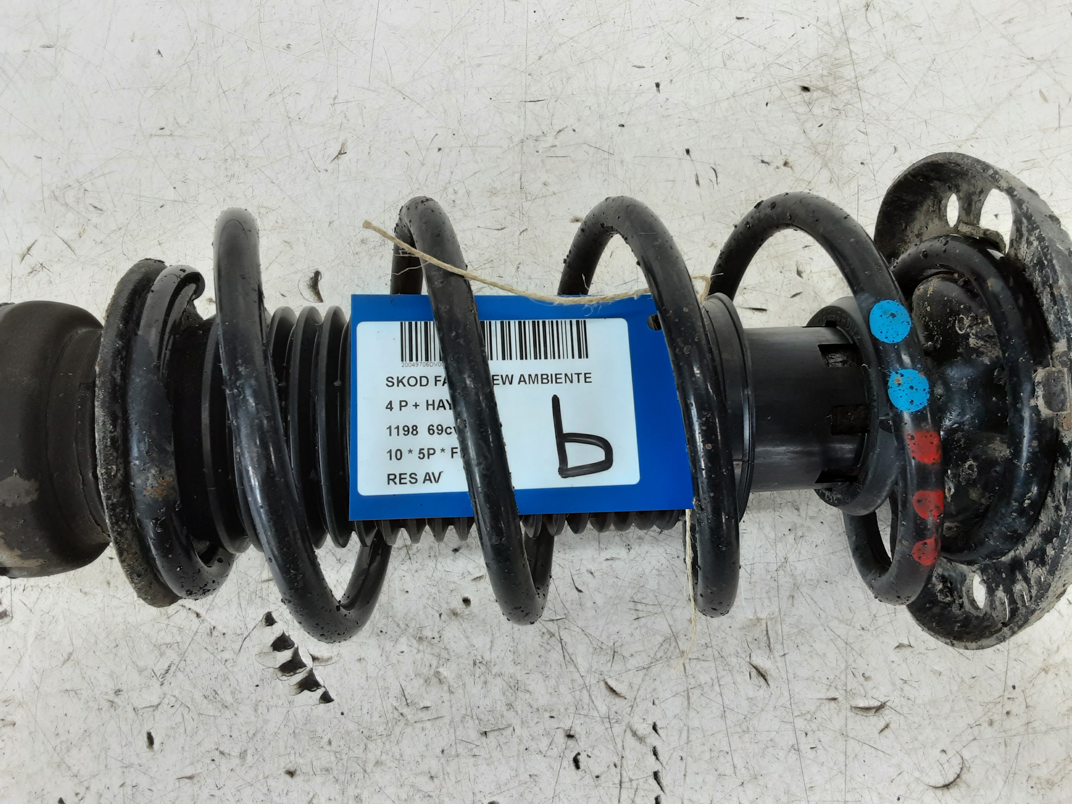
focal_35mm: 27
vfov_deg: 51.4
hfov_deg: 65.3
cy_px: 402
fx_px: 836
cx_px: 536
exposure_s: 1/50
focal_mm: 2.91
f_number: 1.9
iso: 50
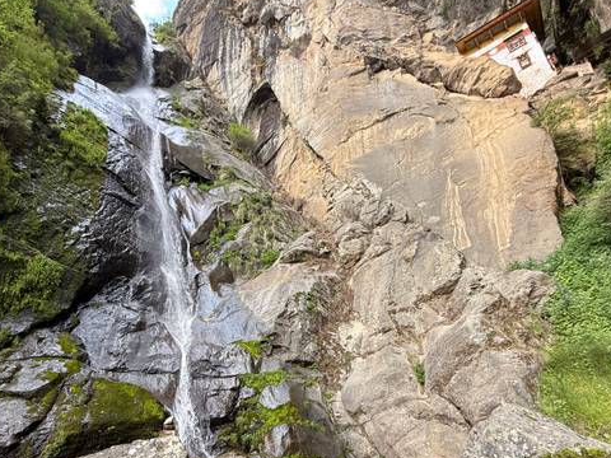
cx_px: 281
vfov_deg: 62.5
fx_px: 371
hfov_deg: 78.8
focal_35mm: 21
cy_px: 289
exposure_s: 1/99
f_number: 2.2
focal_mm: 2.22
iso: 80
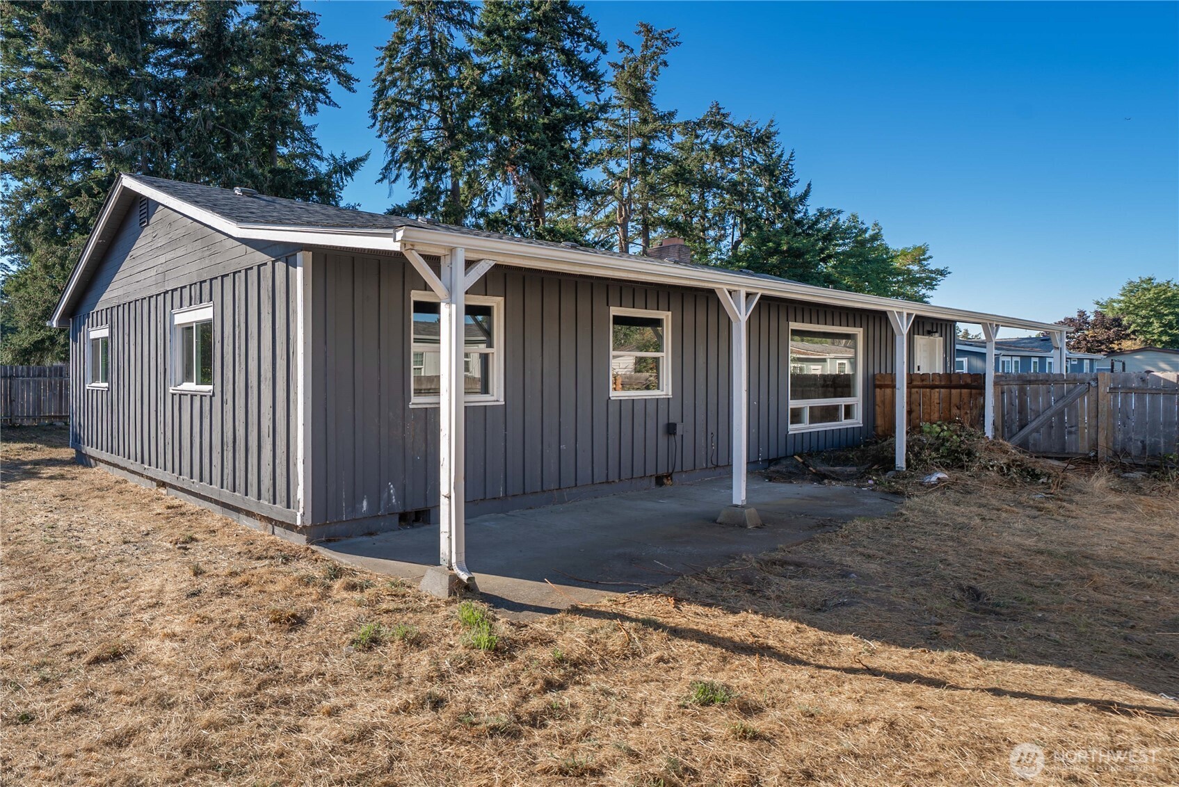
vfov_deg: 67.4
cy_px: 394
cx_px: 590
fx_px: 590
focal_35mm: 18
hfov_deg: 90.0
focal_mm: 18
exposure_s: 1/60
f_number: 7.1
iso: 80
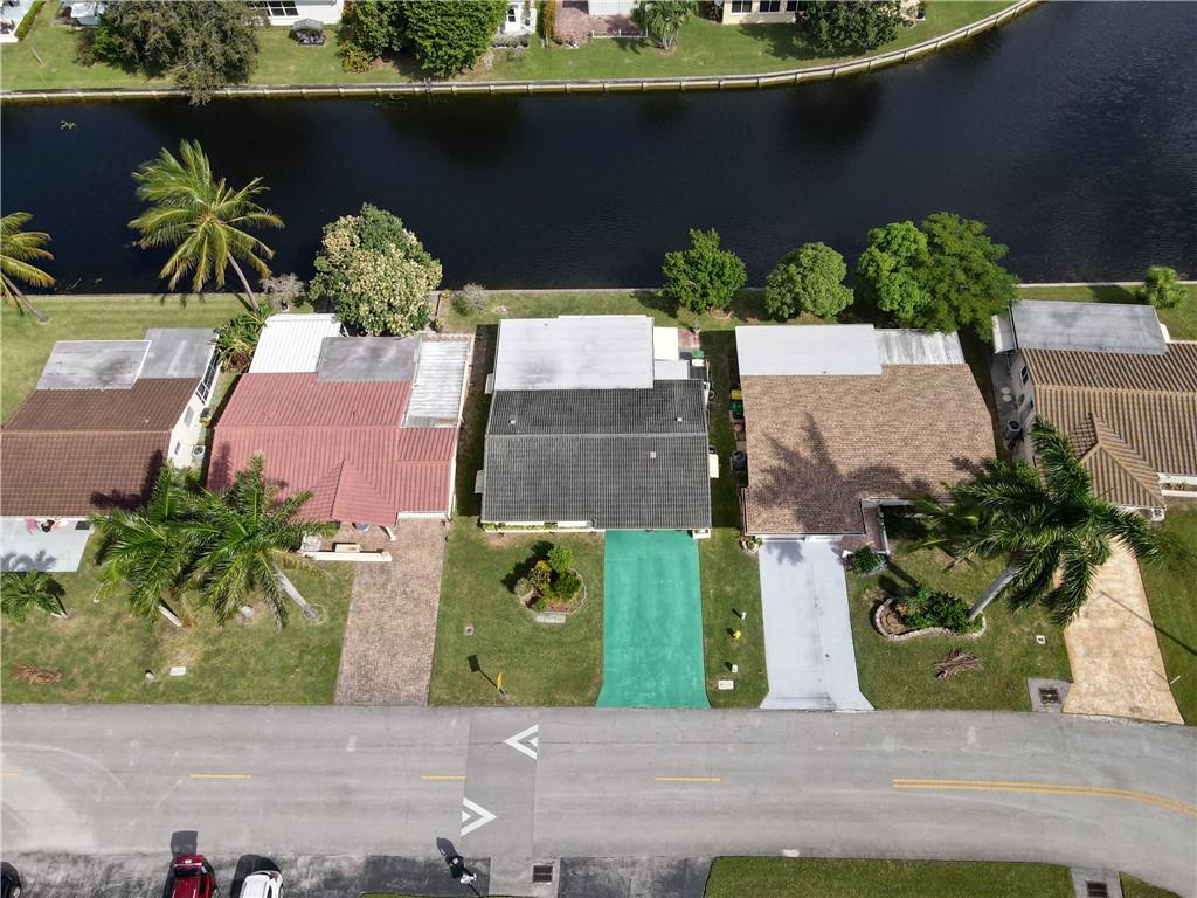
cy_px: 449
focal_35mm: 24
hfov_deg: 71.6
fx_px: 830
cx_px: 598
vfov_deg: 56.8
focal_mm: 4.5
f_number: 2.8
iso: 100
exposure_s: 1/640
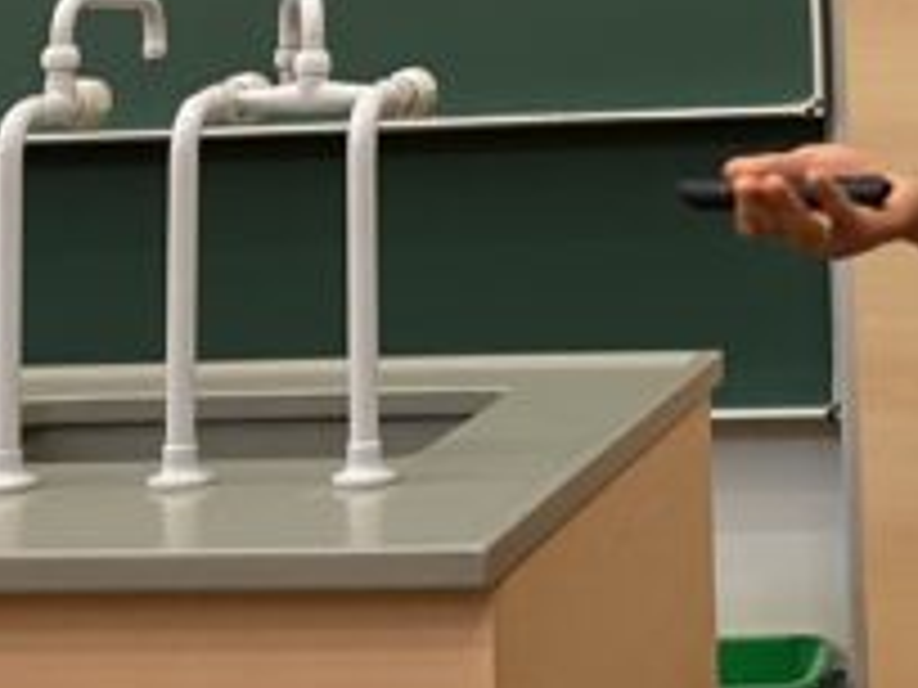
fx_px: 2599
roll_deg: +2.0
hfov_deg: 19.5
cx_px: 891
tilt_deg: +7.3
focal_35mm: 98
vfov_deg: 13.7
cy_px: -486
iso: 160
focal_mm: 4.25
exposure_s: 1/50
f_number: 1.8
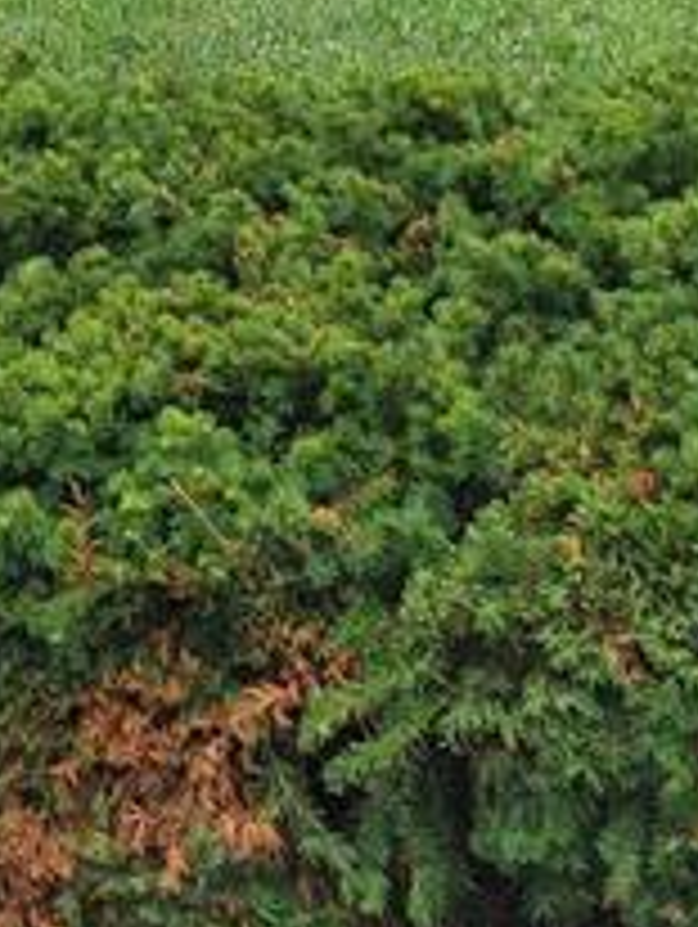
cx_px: -99
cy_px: -774
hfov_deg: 10.8
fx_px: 3649
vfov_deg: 13.0
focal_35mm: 136
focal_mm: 5.4
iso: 40
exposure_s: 1/728
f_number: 1.8
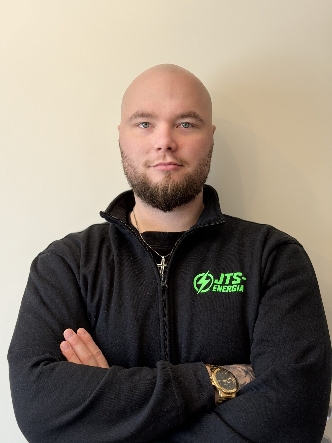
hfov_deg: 30.3
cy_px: 222
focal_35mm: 48
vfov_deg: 39.7
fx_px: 614
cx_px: 166
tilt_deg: -1.8
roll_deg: +0.5
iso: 100
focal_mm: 6.76
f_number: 1.78
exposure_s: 1/117
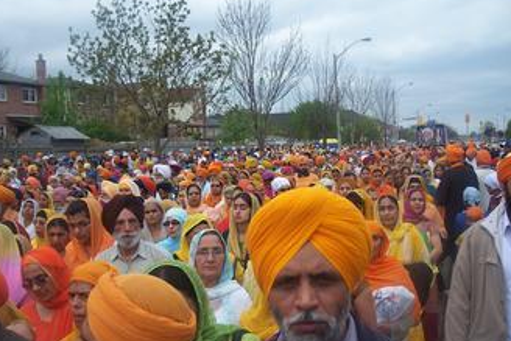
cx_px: 233
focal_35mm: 44
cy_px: 195
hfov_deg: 44.4
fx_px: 625
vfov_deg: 30.5
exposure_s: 1/250
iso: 64
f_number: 2.8
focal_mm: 7.8
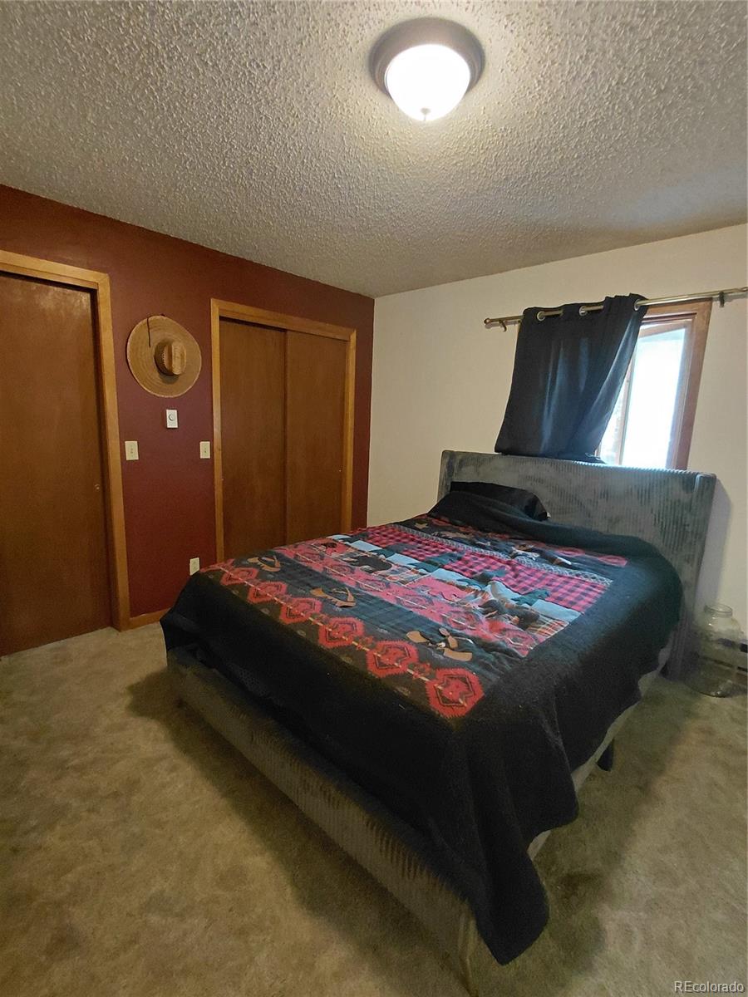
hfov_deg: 78.1
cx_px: 374
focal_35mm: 16
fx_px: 461
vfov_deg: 94.5
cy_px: 498
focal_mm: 1.64
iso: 400
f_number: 2.2
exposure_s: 1/30
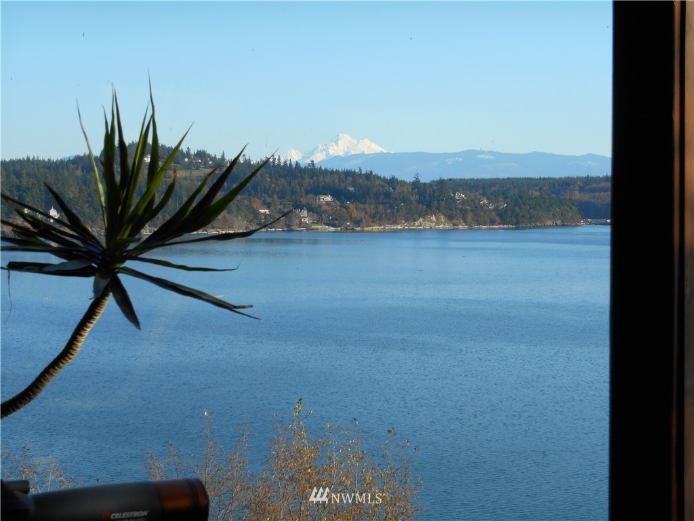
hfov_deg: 24.4
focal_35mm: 80
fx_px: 1604
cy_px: 260
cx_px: 347
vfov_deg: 18.4
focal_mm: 14.3
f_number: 4.7
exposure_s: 1/250
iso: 80
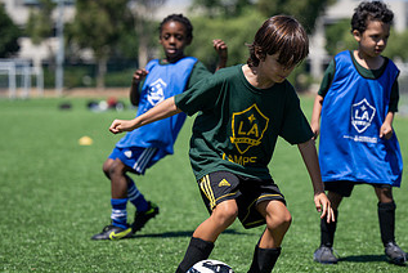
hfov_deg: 12.1
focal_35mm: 170
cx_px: 257
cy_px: 120
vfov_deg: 8.1
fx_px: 1928
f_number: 2.8
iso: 160
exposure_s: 1/2500
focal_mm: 93
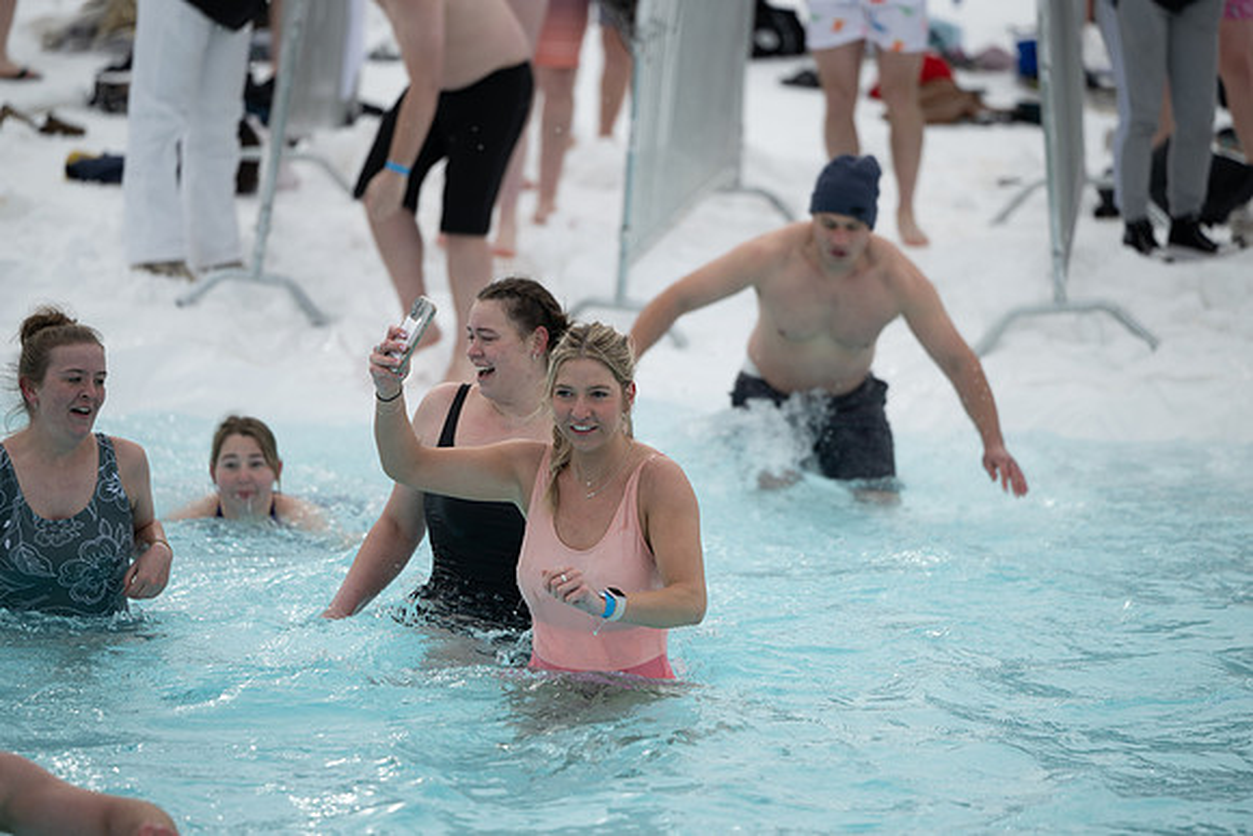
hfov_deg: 11.4
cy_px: 418
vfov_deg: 7.6
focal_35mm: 180
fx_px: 6266
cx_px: 626
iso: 72
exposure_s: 1/800
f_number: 3.2
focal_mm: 180
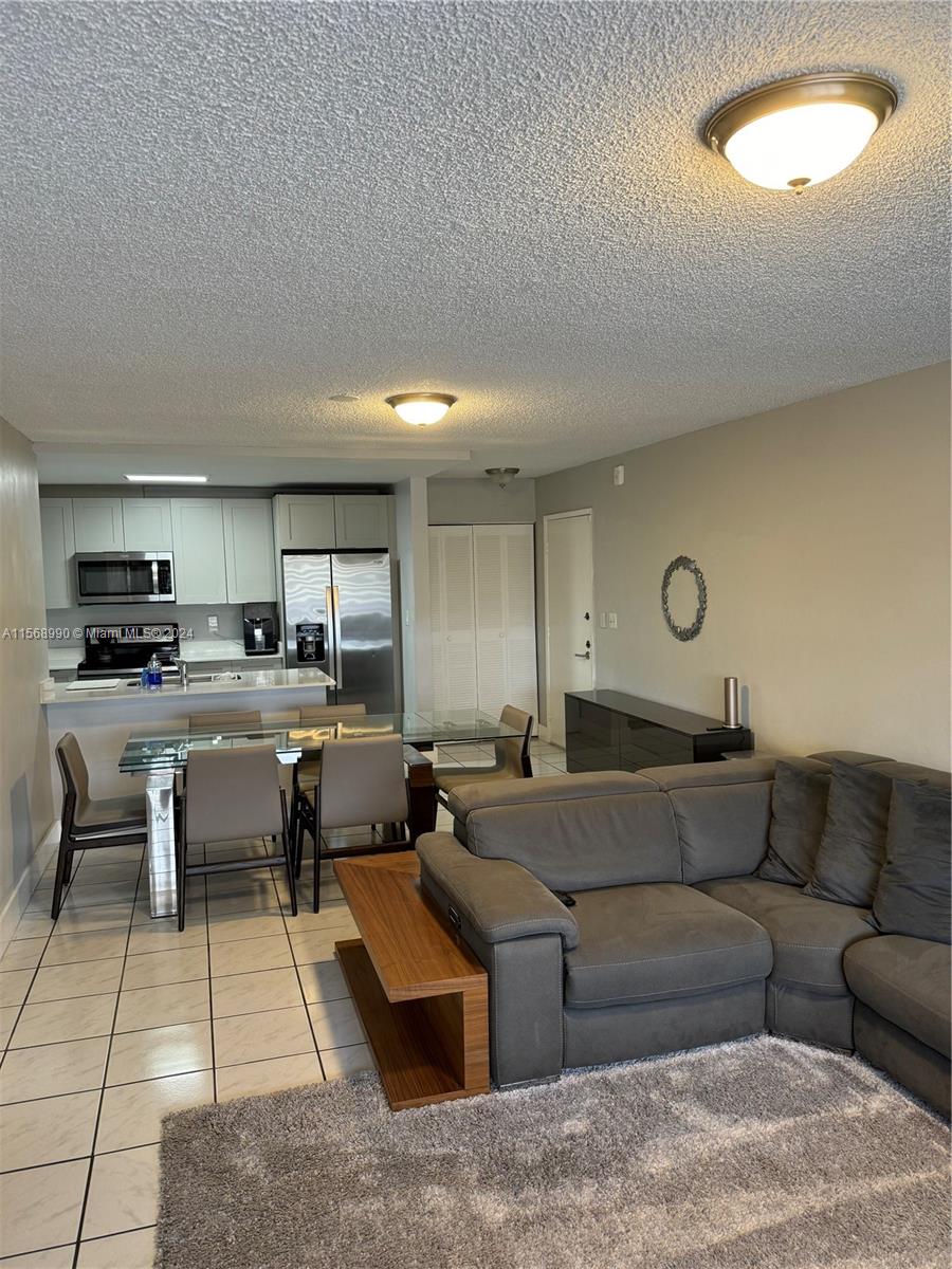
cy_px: 634
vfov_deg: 71.6
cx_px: 476
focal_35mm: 24
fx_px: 880
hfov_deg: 56.8
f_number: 1.78
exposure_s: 1/60
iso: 125
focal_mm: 6.76
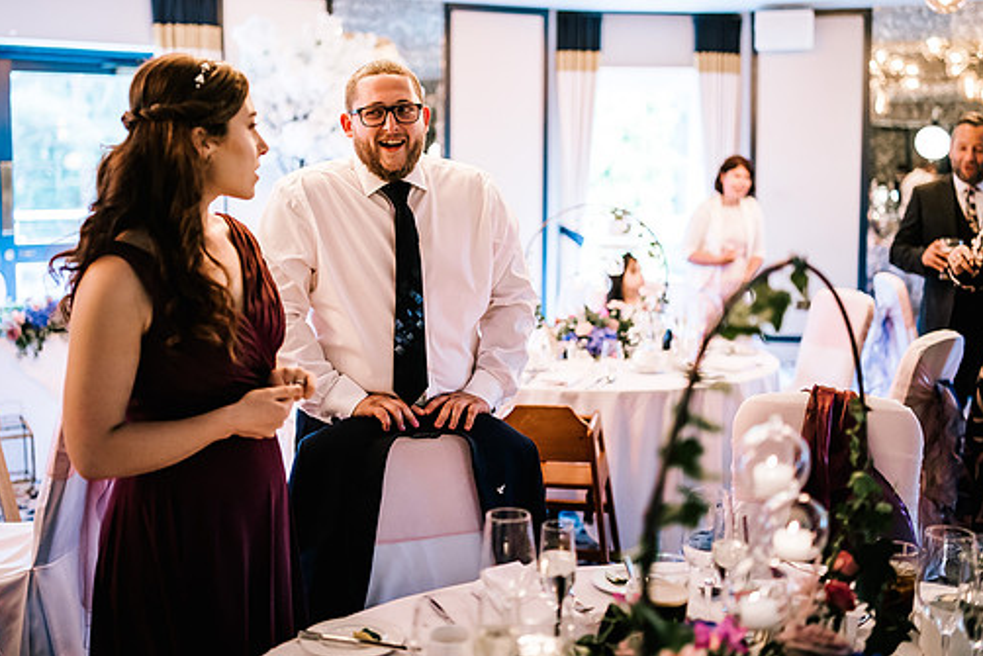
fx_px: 1120
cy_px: 283
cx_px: 462
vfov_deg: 32.6
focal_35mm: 41
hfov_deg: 47.4
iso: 1600
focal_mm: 35
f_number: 1.4
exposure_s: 1/500
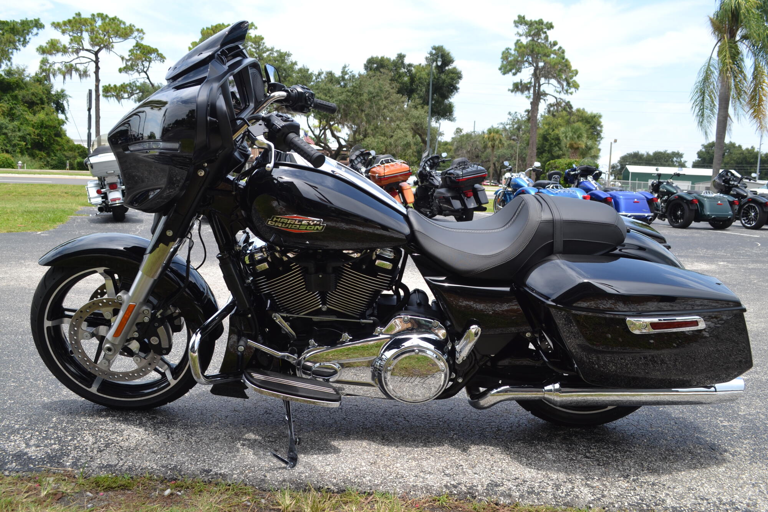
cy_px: 256
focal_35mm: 30
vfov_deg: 43.6
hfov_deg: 61.9
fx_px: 640
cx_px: 384
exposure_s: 1/200
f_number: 7.1
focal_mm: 20
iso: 100
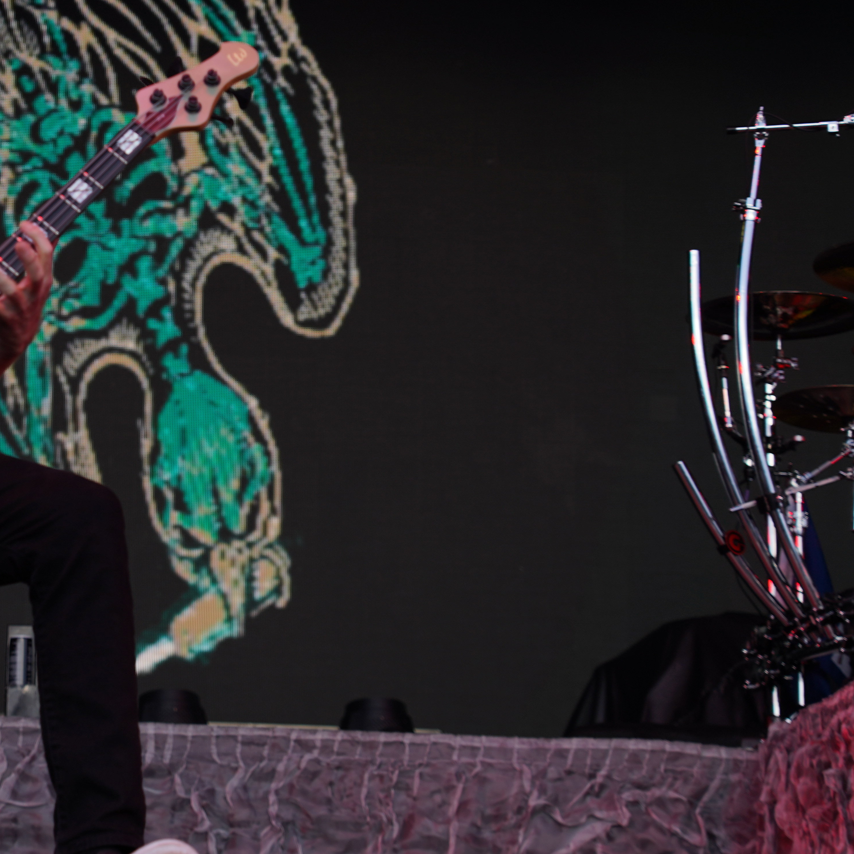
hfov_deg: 14.7
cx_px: 38
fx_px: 3266
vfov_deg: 14.9
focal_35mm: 117
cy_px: 383
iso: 125
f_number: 4.5
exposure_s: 1/100
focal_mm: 68
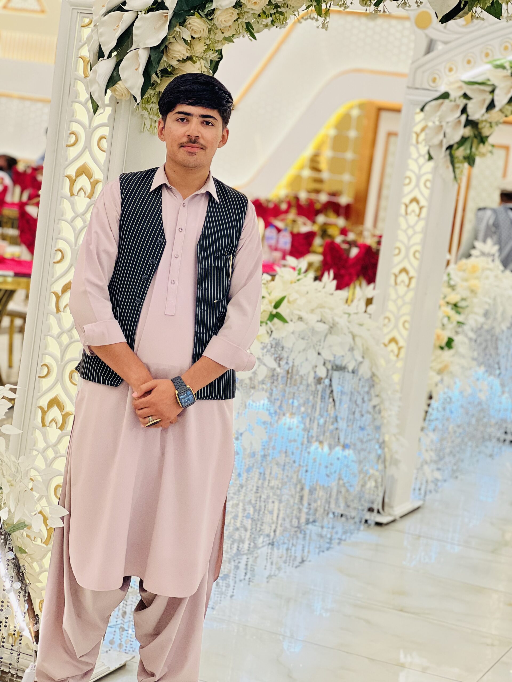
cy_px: 341
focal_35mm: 77
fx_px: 1519
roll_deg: -8.7
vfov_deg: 25.3
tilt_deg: -6.9
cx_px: 256
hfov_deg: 19.1
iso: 200
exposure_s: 1/100
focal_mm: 9
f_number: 2.8
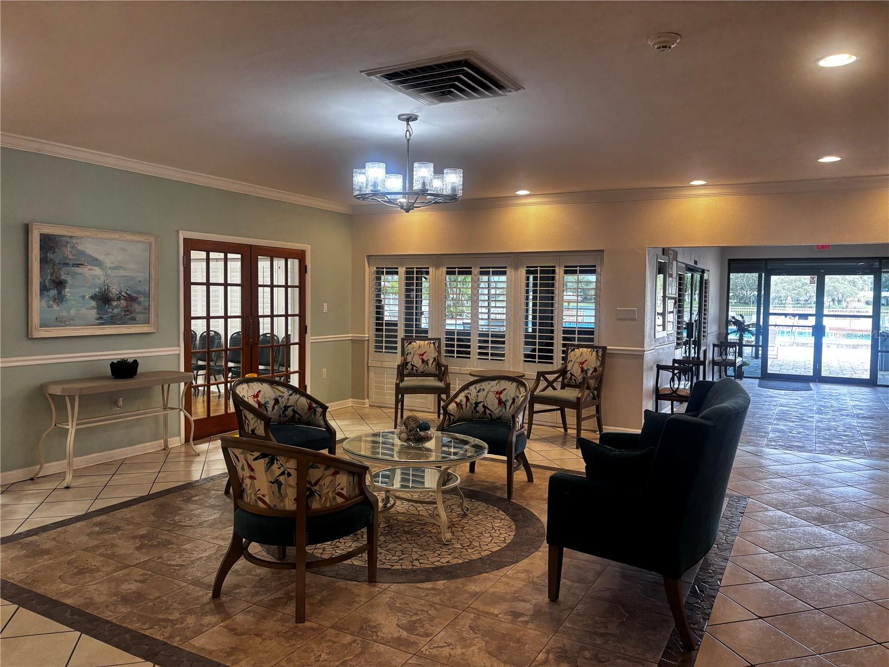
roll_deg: -1.8
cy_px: 334
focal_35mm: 26
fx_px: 668
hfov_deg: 67.3
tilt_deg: -1.3
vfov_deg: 53.1
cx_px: 444
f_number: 1.6
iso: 100
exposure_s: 1/60
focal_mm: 5.96
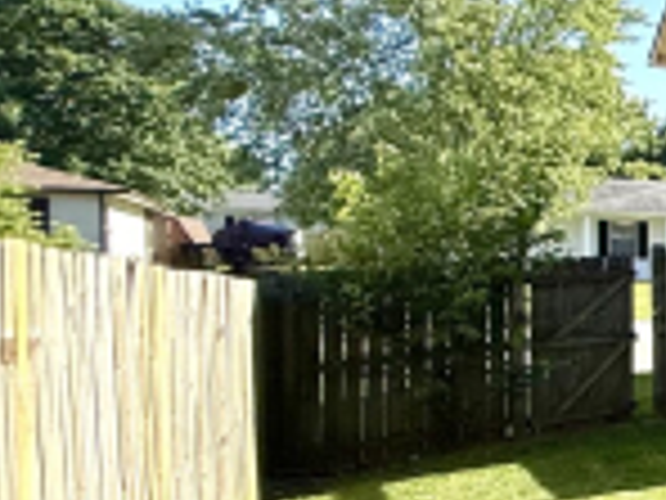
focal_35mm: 63
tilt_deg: -0.3
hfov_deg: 17.6
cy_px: 329
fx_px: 1212
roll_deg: -0.9
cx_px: 1424
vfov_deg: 23.2
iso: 50
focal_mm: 2.22
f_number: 2.2
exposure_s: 1/1145
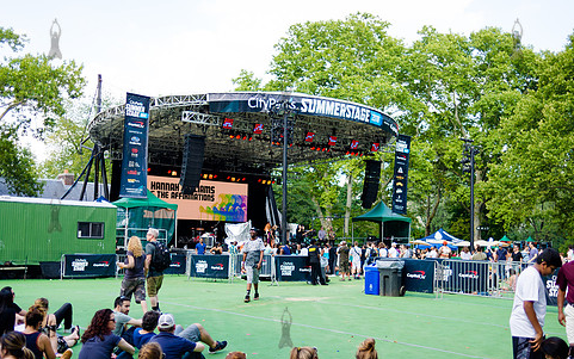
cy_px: 212
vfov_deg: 29.8
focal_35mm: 43
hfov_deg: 46.2
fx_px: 673
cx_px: 285
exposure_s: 1/1600
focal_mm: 35
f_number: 2
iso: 200
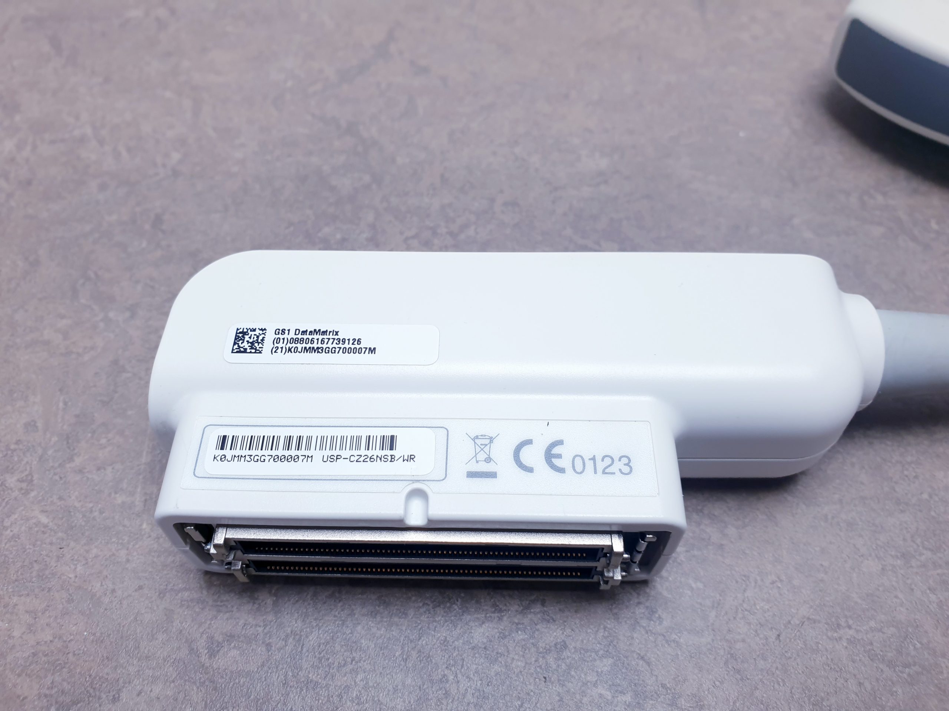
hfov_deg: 67.3
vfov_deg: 53.1
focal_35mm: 26
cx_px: 474
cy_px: 356
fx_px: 713
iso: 64
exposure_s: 1/100
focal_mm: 4.3
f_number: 2.4
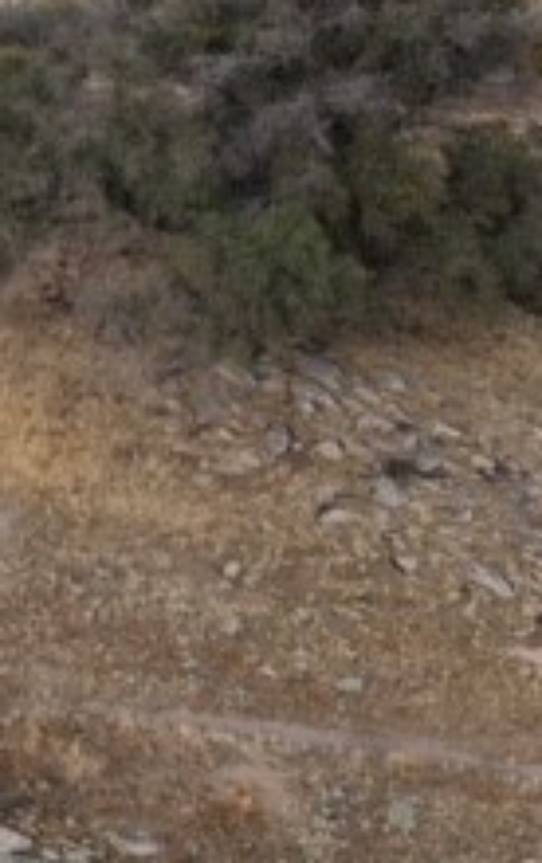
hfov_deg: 14.8
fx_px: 1744
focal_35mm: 74
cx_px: -503
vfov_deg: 26.6
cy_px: 47
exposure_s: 1/3000
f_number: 1.8
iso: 300
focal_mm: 8.67
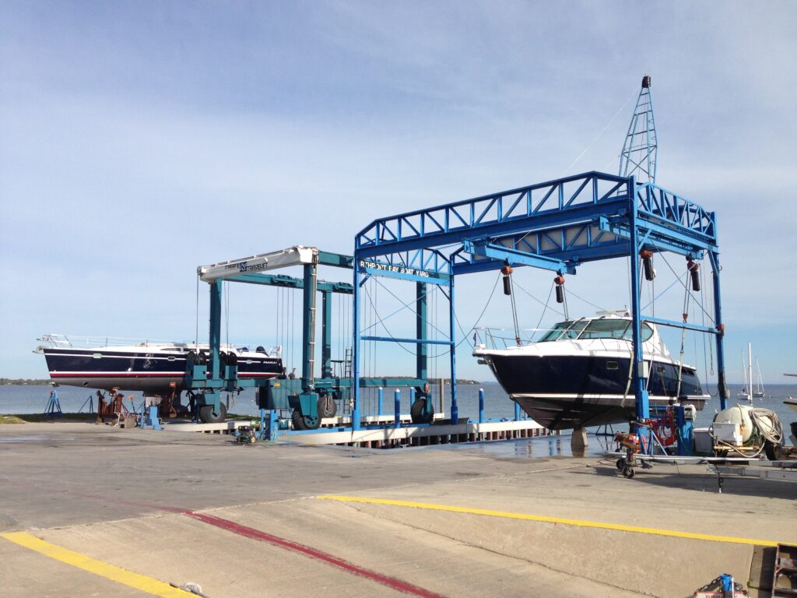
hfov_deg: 55.4
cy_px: 299
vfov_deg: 42.9
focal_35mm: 33
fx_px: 760
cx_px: 398
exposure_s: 1/2088
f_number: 2.4
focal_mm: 4.12
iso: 50
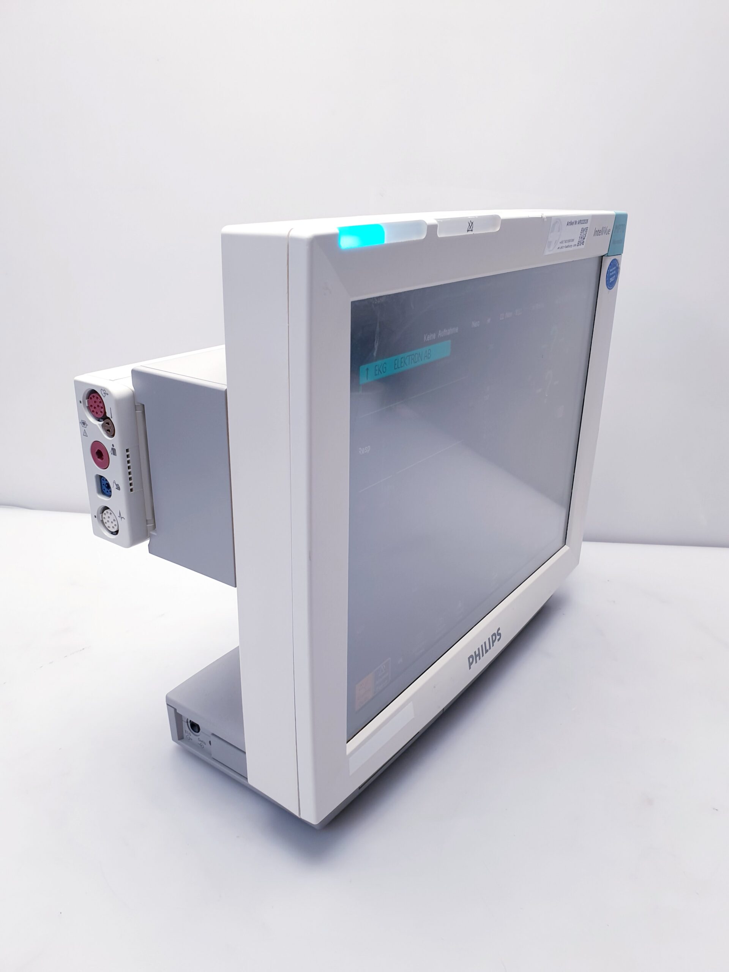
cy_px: 486
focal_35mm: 26
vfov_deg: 67.3
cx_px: 364
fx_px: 730
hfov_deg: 53.1
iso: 80
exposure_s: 1/50
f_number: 2.4
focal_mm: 4.3
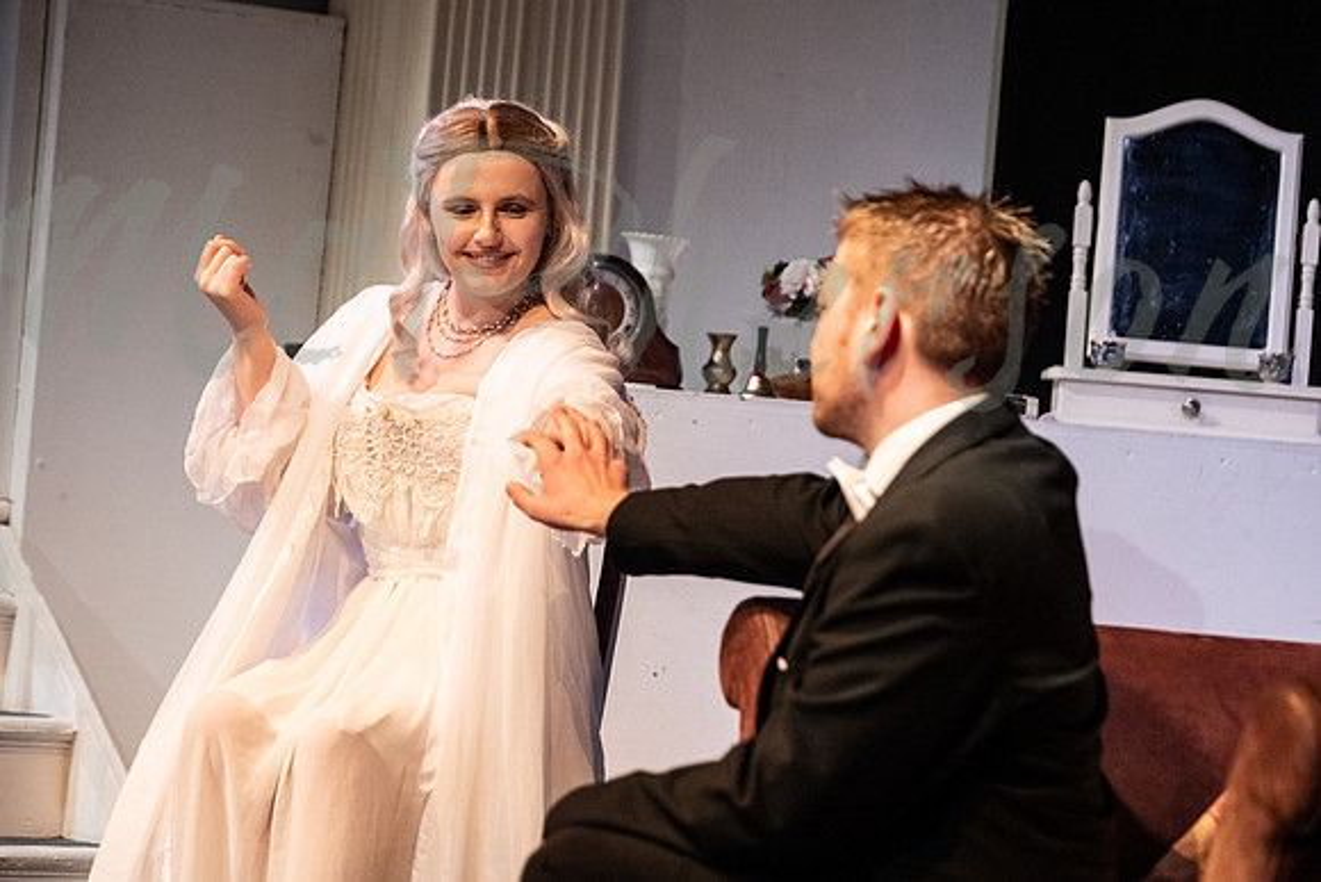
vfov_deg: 10.9
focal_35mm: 126
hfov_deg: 16.3
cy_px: 441
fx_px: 4624
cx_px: 660
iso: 2000
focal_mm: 83.8
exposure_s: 1/250
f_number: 3.2
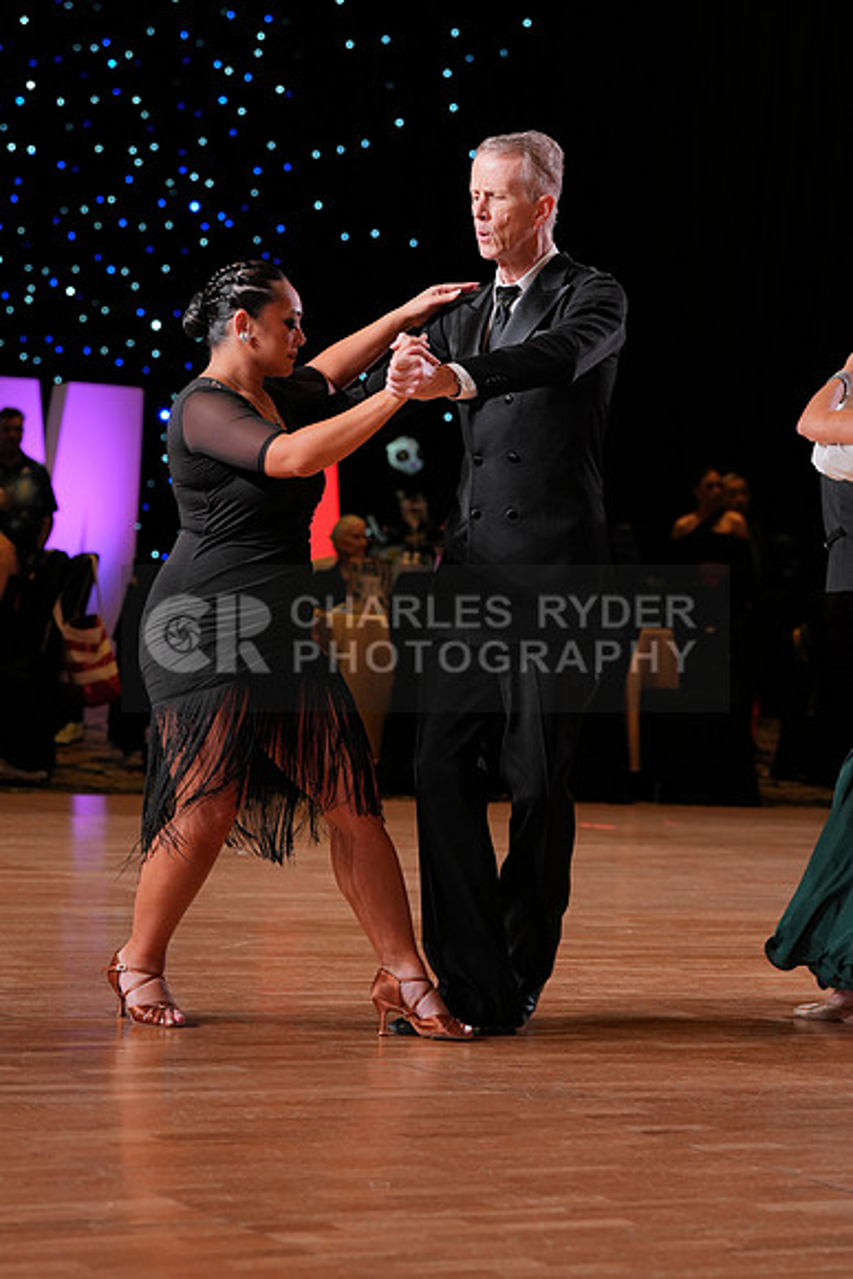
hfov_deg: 12.7
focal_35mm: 108
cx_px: 426
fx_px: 3836
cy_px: 640
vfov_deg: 18.9
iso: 1250
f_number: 5
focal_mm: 108
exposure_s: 1/400
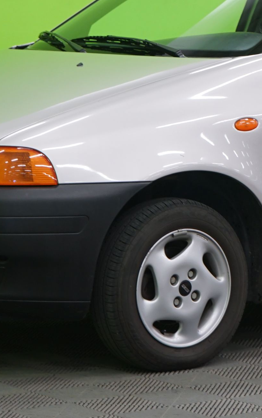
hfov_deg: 7.7
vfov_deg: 12.3
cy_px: 57
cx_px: 275
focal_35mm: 169
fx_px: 1930
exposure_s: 1/8
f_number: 5
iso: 400
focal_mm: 55
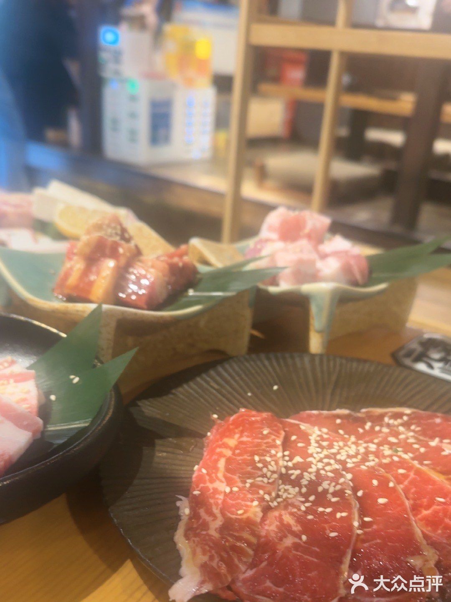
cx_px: 226
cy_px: 301
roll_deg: -6.9
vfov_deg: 71.6
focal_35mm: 24
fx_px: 417
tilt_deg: -28.4
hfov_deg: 56.8
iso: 500
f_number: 1.78
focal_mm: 6.86
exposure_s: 1/50
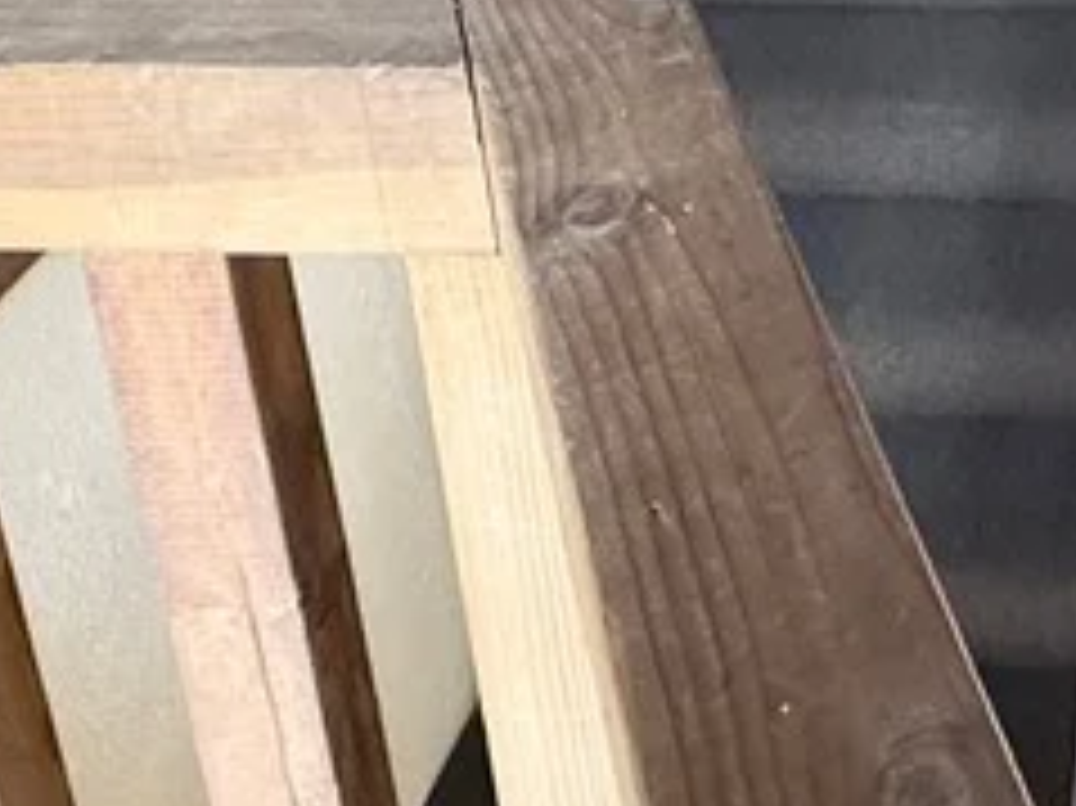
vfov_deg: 18.0
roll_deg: +0.7
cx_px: 1382
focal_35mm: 60
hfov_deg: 27.2
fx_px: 1864
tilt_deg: -14.6
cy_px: -738
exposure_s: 1/120
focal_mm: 2.22
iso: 400
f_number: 2.2
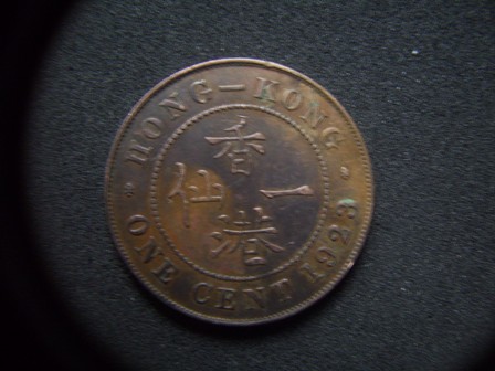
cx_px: 248
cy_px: 186
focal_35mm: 34
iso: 160
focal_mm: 5.7
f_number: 2.9
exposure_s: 1/8
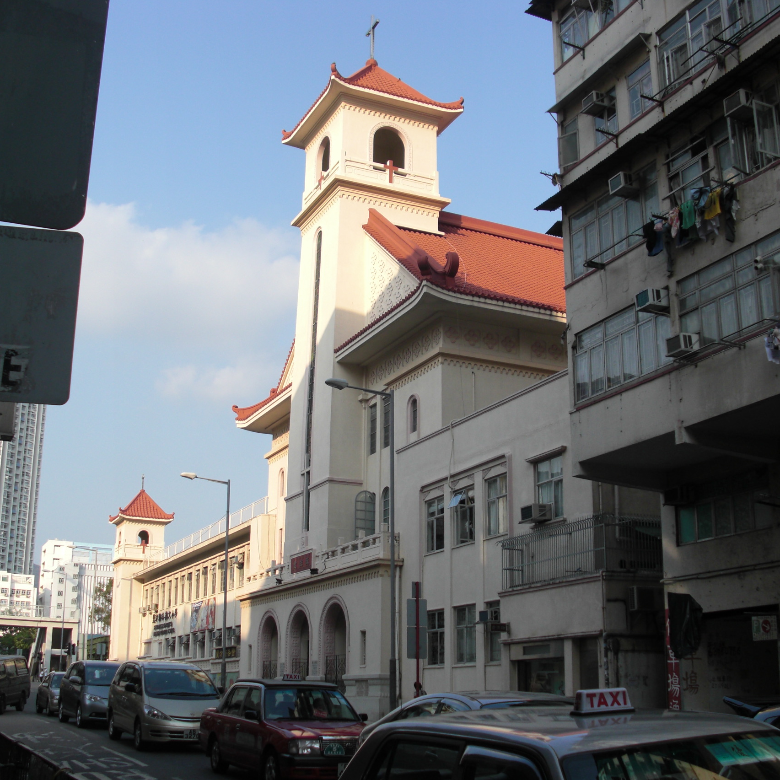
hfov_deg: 39.2
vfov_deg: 39.2
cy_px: 390
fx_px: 1096
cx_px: 377
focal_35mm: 43
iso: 50
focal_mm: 6.3
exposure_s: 1/500
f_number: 2.8
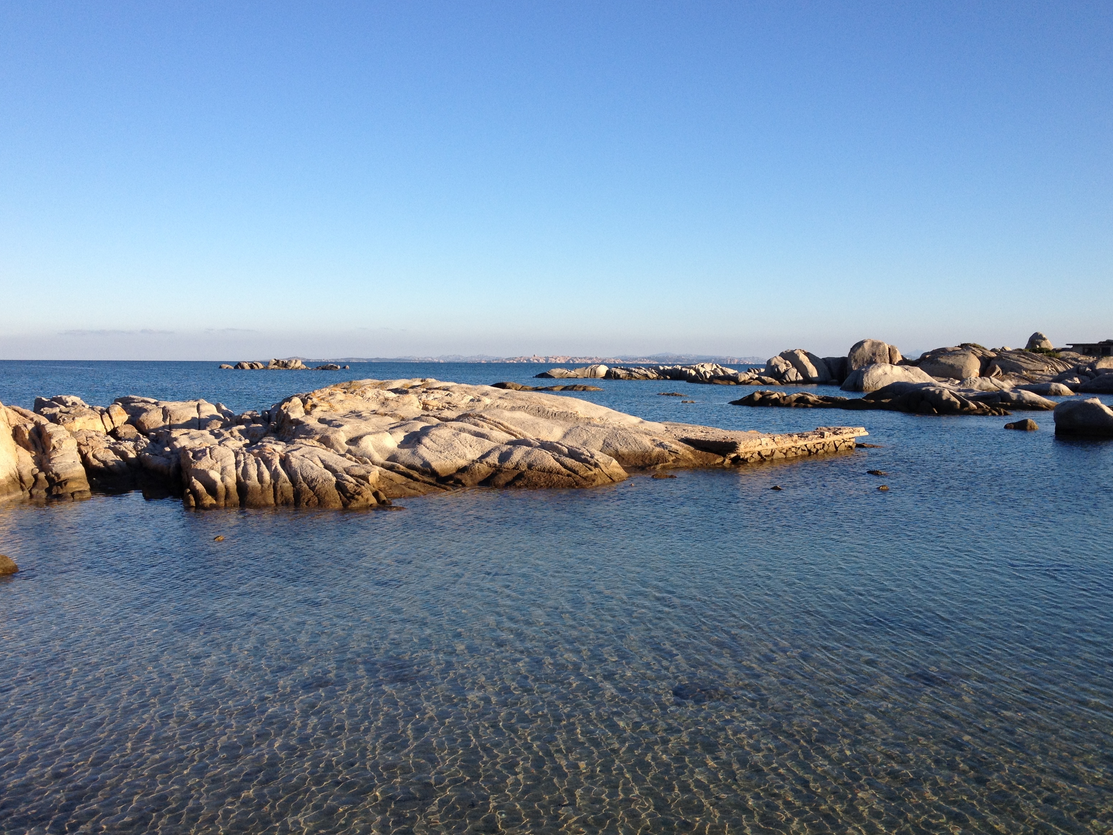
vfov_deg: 38.7
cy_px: 409
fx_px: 1190
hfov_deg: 50.1
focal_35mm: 37
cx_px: 581
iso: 64
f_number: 2.4
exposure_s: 1/1062
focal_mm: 4.28
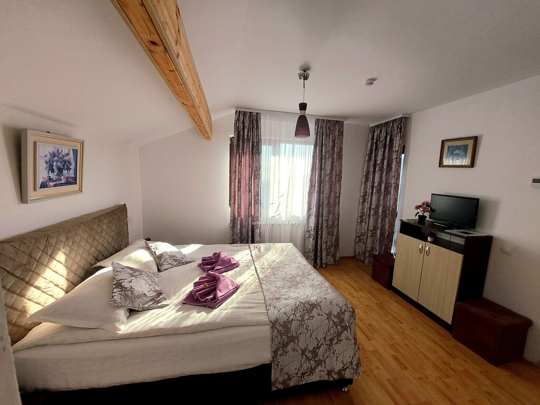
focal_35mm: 13
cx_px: 270
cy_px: 202
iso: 50
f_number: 2.2
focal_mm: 1.74
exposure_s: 1/455
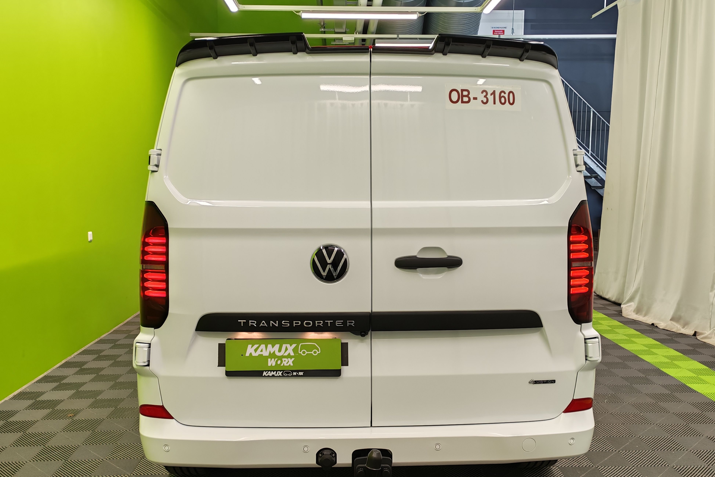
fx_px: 695
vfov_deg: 37.8
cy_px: 273
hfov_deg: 54.4
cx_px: 370
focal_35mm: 35
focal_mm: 6.12
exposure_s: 1/100
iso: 400
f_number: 1.9
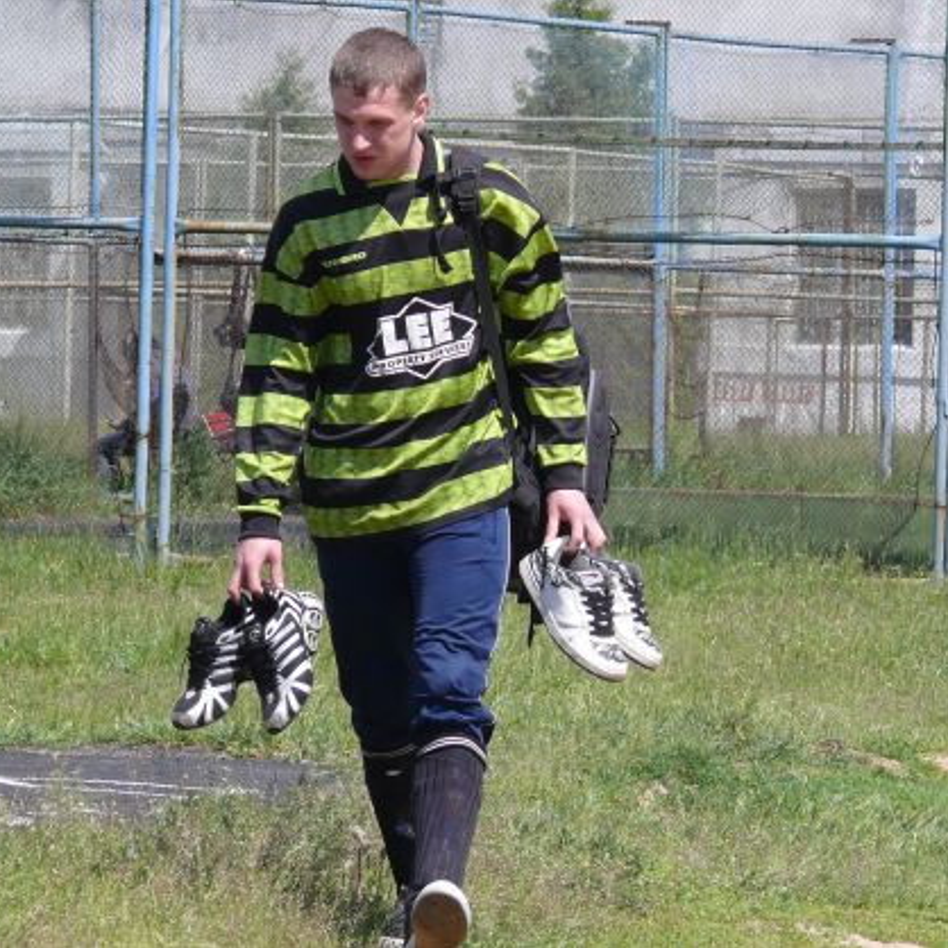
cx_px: 390
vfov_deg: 4.3
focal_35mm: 404
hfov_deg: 4.3
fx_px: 12518
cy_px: 474
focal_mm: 50.5
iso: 100
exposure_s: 1/400
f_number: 5.6
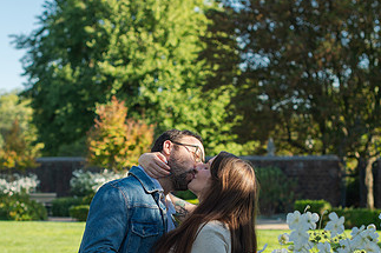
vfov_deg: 14.3
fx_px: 1005
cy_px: 205
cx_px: 158
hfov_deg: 21.4
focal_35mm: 95
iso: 110
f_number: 3.2
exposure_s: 1/400
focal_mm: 50
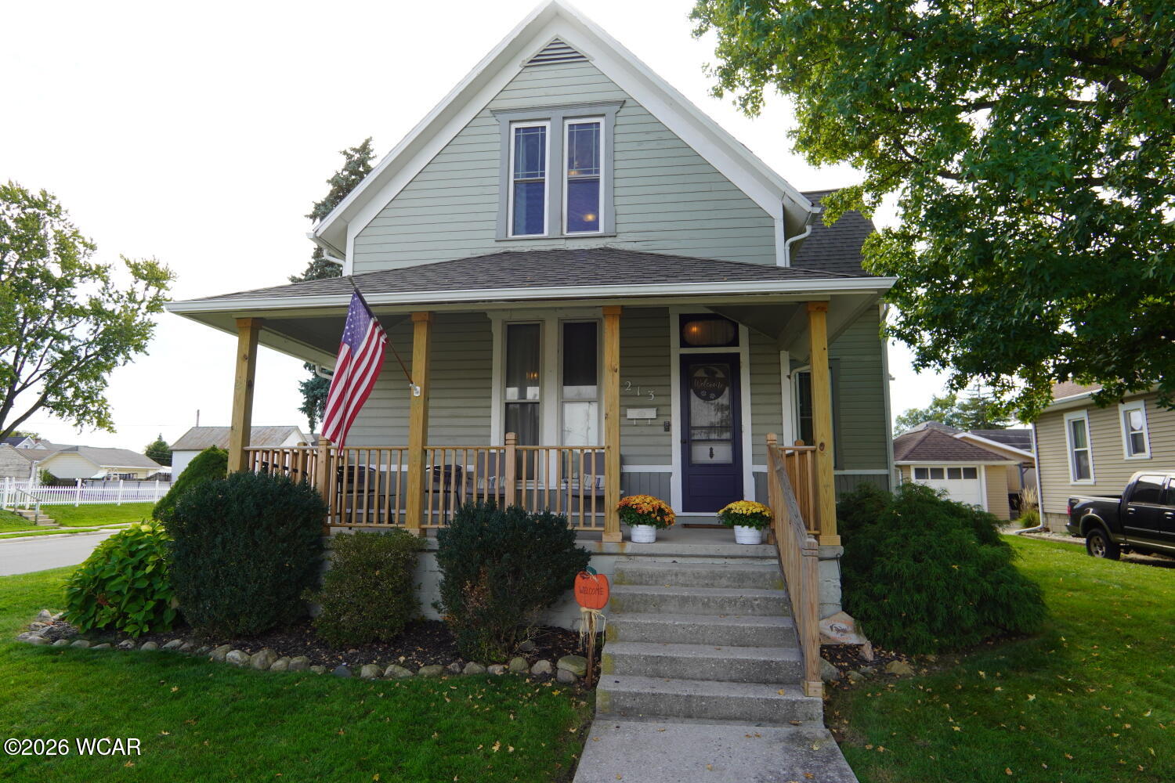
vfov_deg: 67.4
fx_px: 587
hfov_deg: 90.0
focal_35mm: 18
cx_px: 588
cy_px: 392
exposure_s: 1/200
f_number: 5
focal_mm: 12
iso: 100
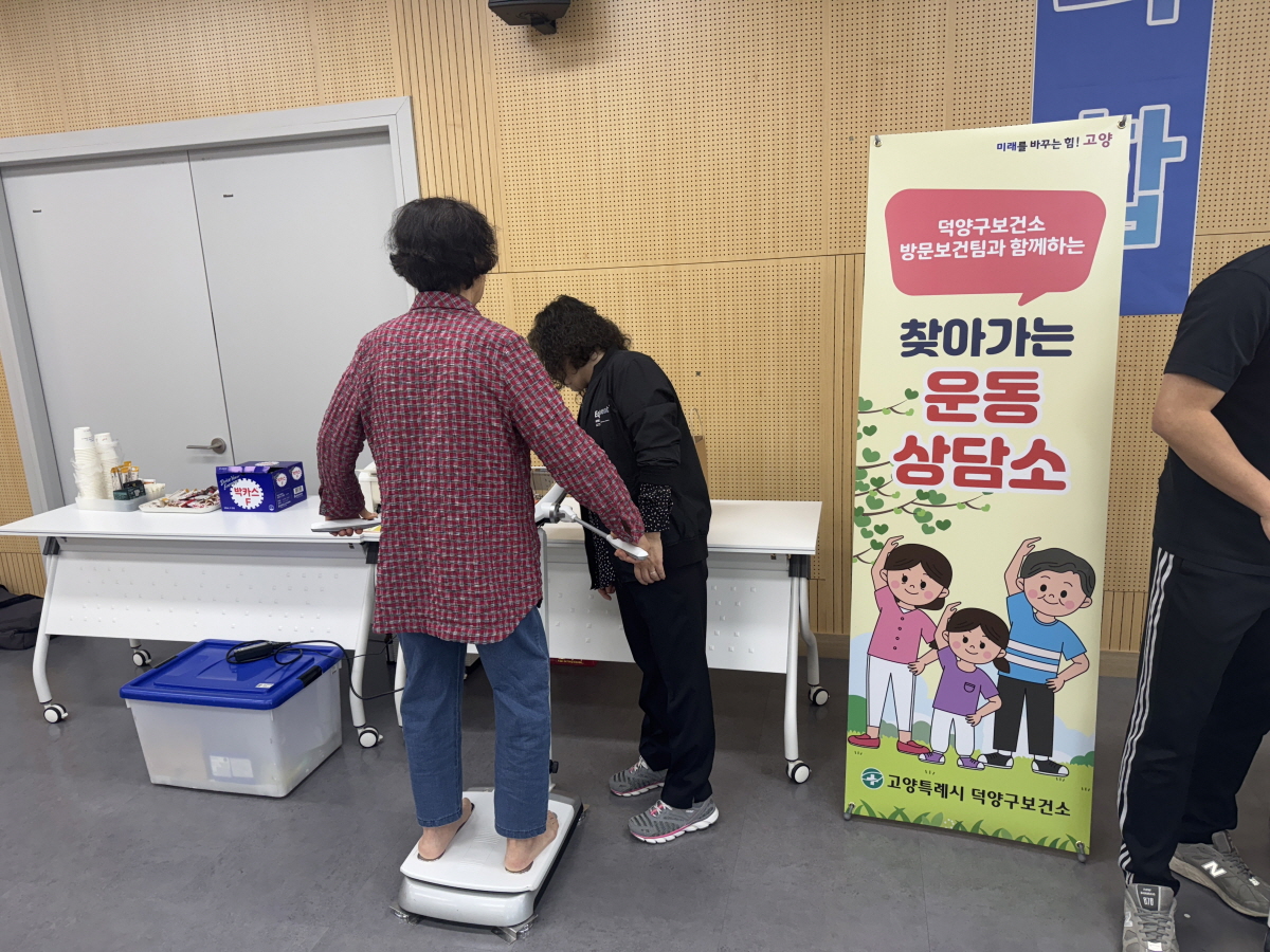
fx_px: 881
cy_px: 476
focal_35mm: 24
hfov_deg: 71.6
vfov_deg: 56.8
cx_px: 635
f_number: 1.78
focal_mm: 6.76
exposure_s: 1/120
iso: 125
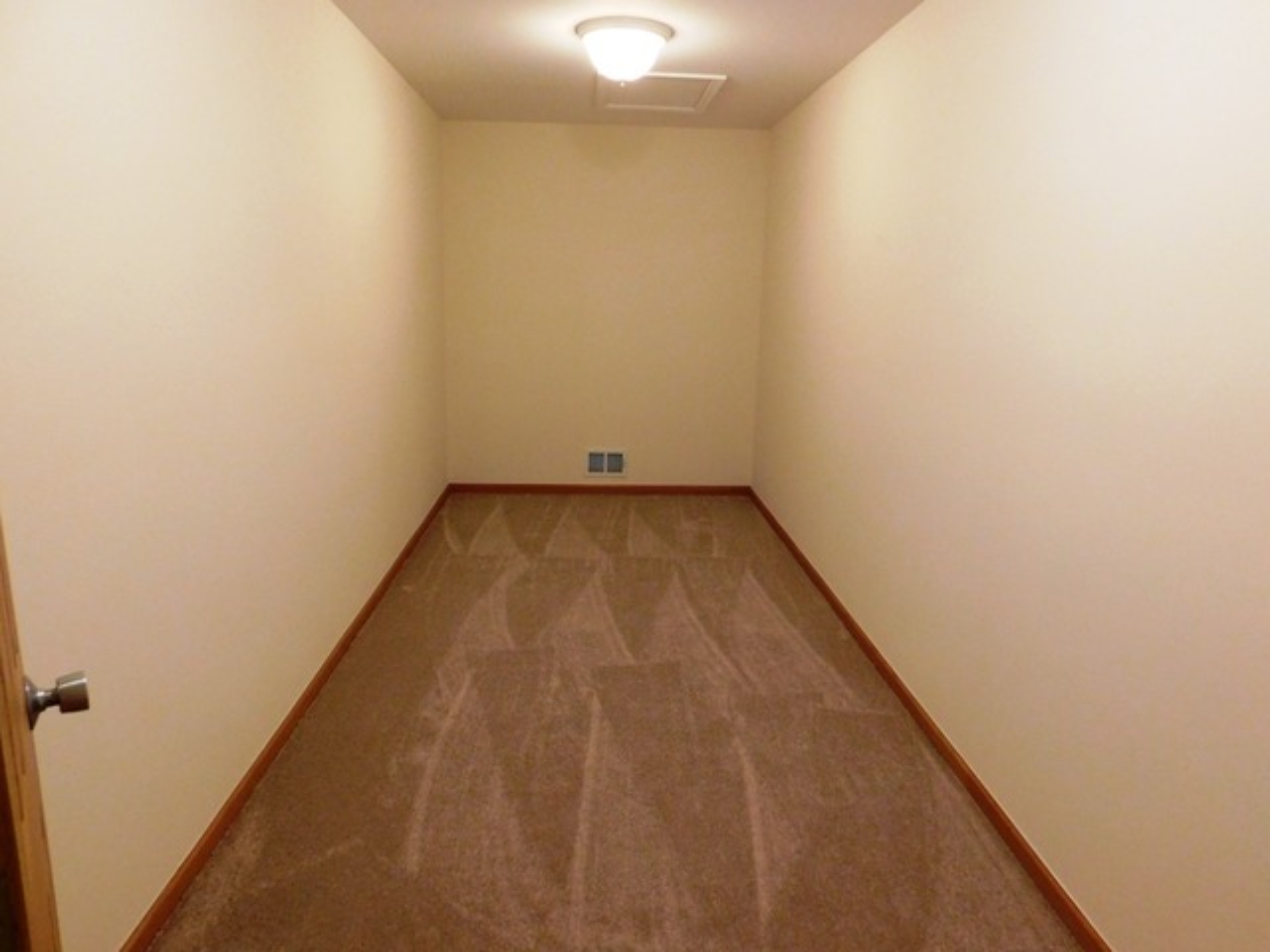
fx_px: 844
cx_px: 635
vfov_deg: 58.9
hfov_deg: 73.9
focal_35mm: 23
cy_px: 476
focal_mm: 4
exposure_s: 1/30
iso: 400
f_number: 3
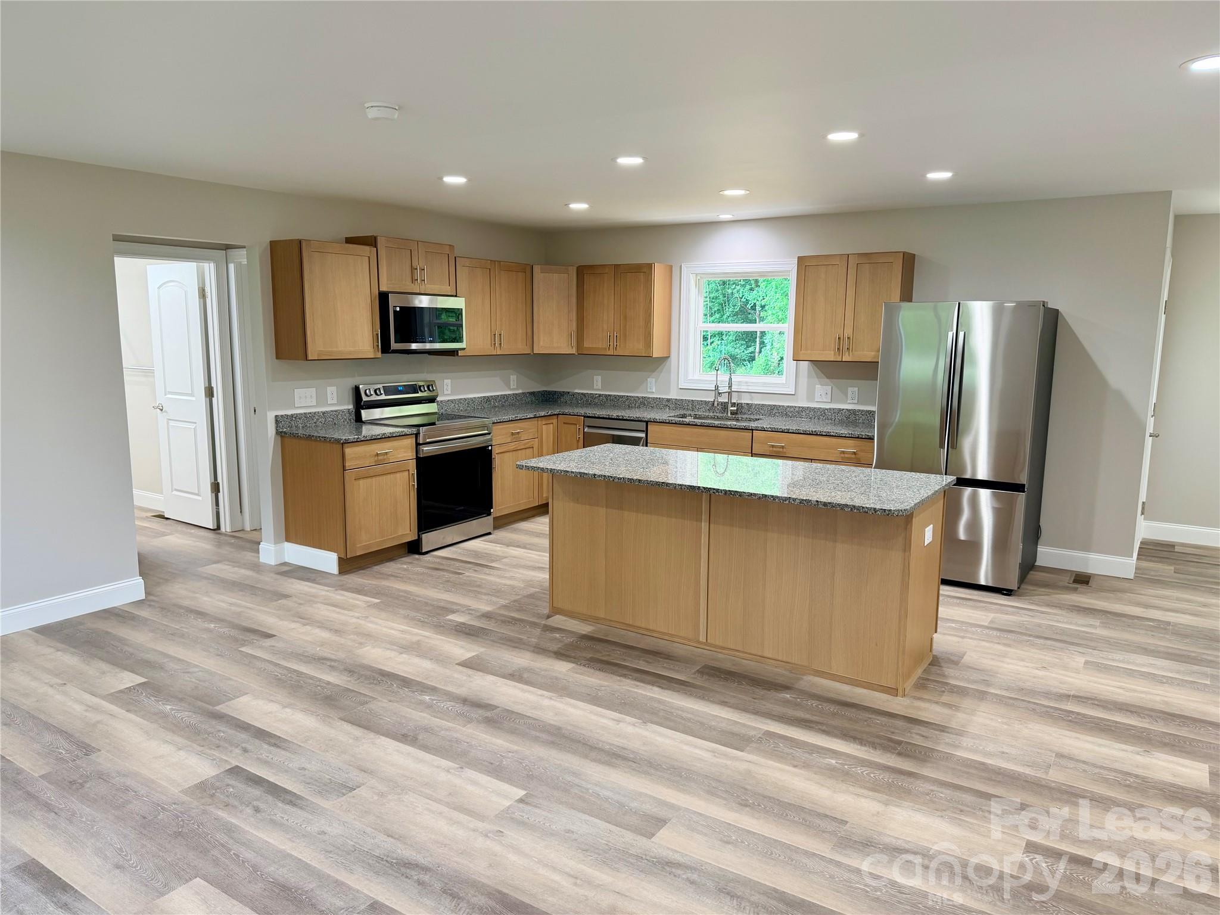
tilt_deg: -9.6
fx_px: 846
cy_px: 458
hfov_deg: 71.6
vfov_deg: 56.8
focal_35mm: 24
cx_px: 610
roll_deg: -0.1
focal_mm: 6.76
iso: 100
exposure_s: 1/60
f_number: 1.78
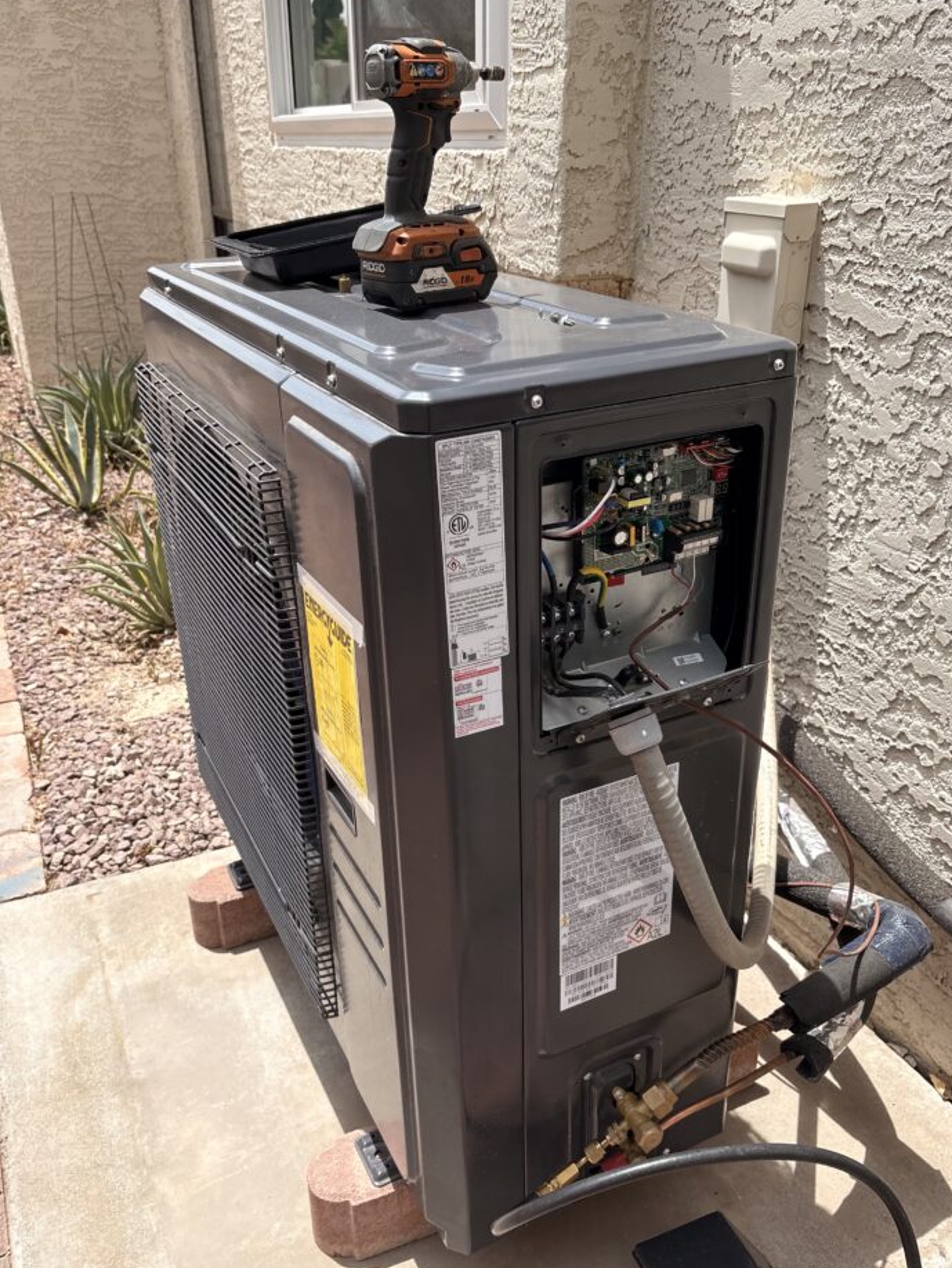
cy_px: 623
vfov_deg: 61.6
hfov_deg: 48.2
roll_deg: +0.2
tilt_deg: -24.1
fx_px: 1063
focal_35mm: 29
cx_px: 464
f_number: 1.6
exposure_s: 1/1901
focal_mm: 5.96
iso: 50
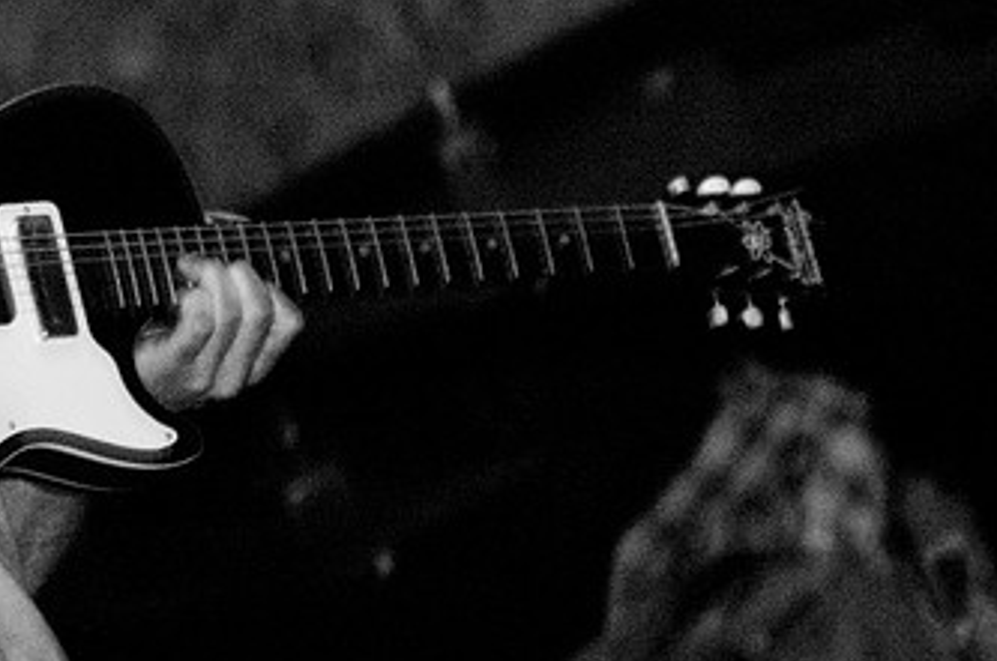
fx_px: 5061
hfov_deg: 11.2
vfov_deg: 7.5
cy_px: 147
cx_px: 186
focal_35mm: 183
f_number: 2.8
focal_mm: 70
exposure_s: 1/30
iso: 1600
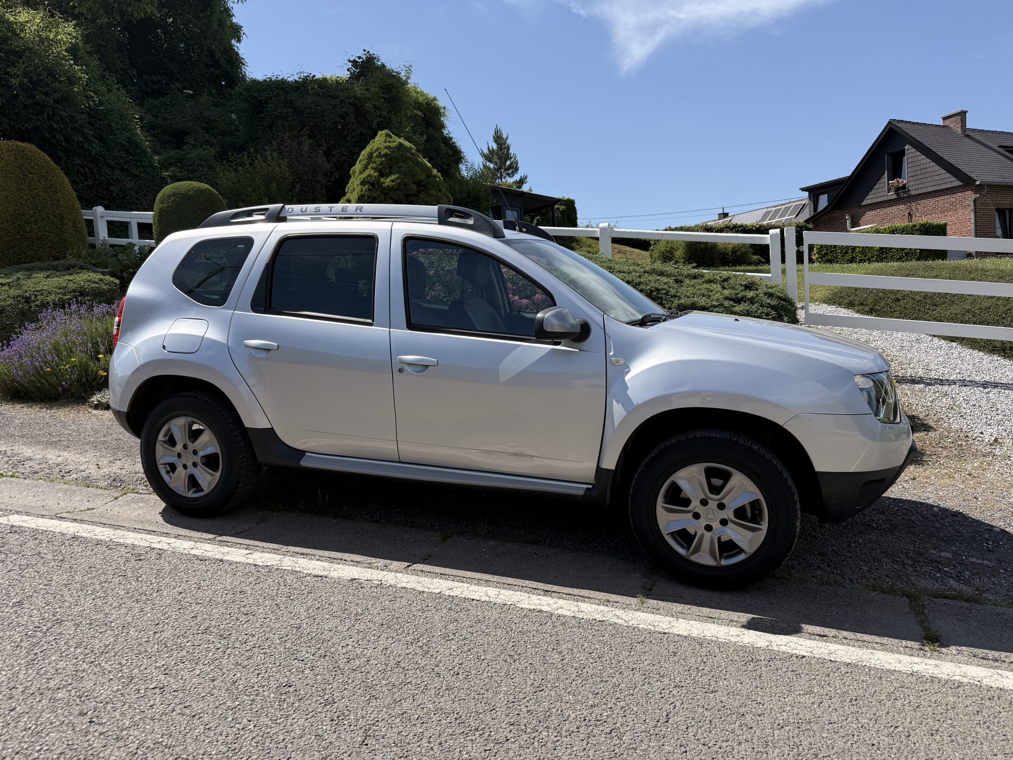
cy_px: 380
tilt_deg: -4.4
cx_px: 506
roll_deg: +3.2
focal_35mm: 24
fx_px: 702
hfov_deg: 71.6
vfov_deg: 56.8
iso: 80
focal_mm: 6.76
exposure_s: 1/4167
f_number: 1.78
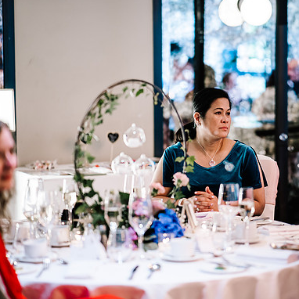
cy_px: 148
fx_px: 1085
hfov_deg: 15.7
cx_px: 198
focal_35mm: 111
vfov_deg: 15.7
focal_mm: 85
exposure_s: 1/250
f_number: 1.4
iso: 640
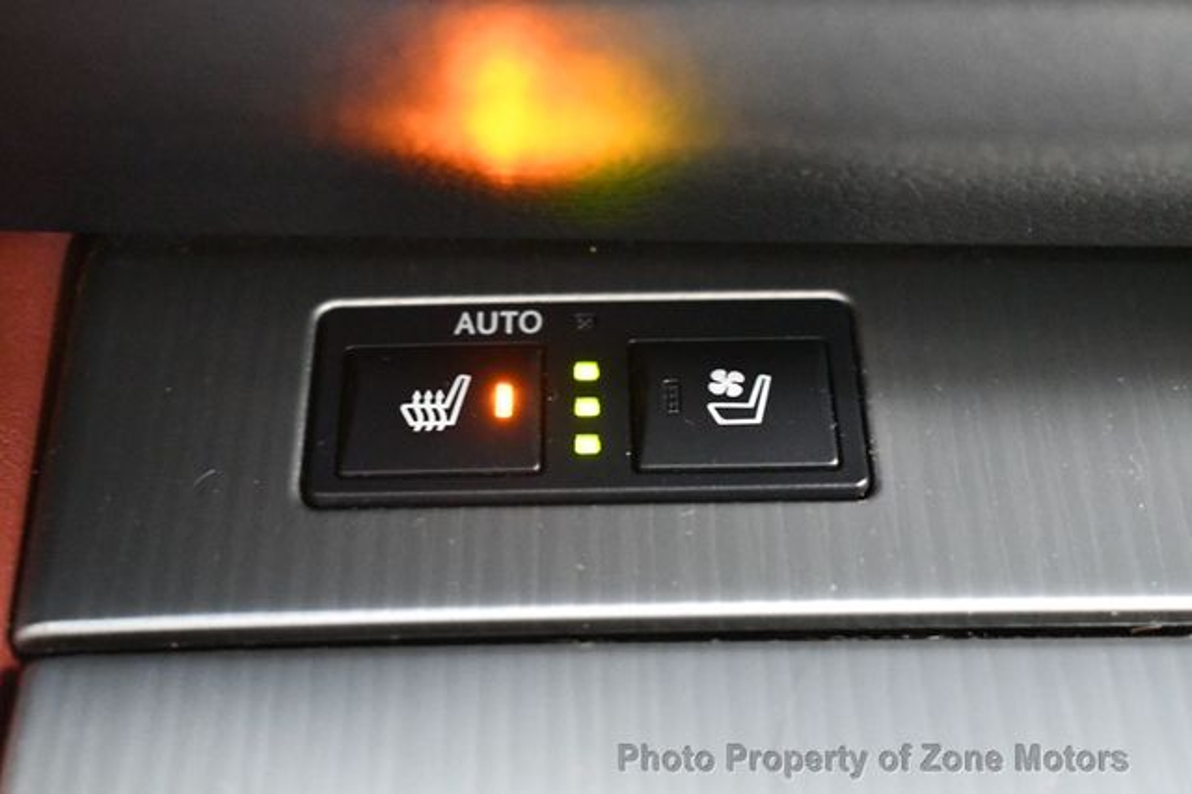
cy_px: 397
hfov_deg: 35.1
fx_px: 1886
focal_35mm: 57
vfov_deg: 23.8
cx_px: 596
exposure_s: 1/10
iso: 12800
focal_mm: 38
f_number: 4.8
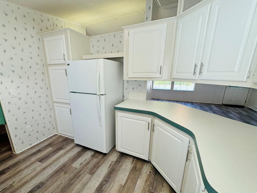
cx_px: 115
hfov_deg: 94.2
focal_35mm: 16
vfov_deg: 77.9
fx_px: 119
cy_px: 107
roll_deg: +0.2
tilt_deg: -17.2
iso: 80
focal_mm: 2.22
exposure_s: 1/120
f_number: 2.2
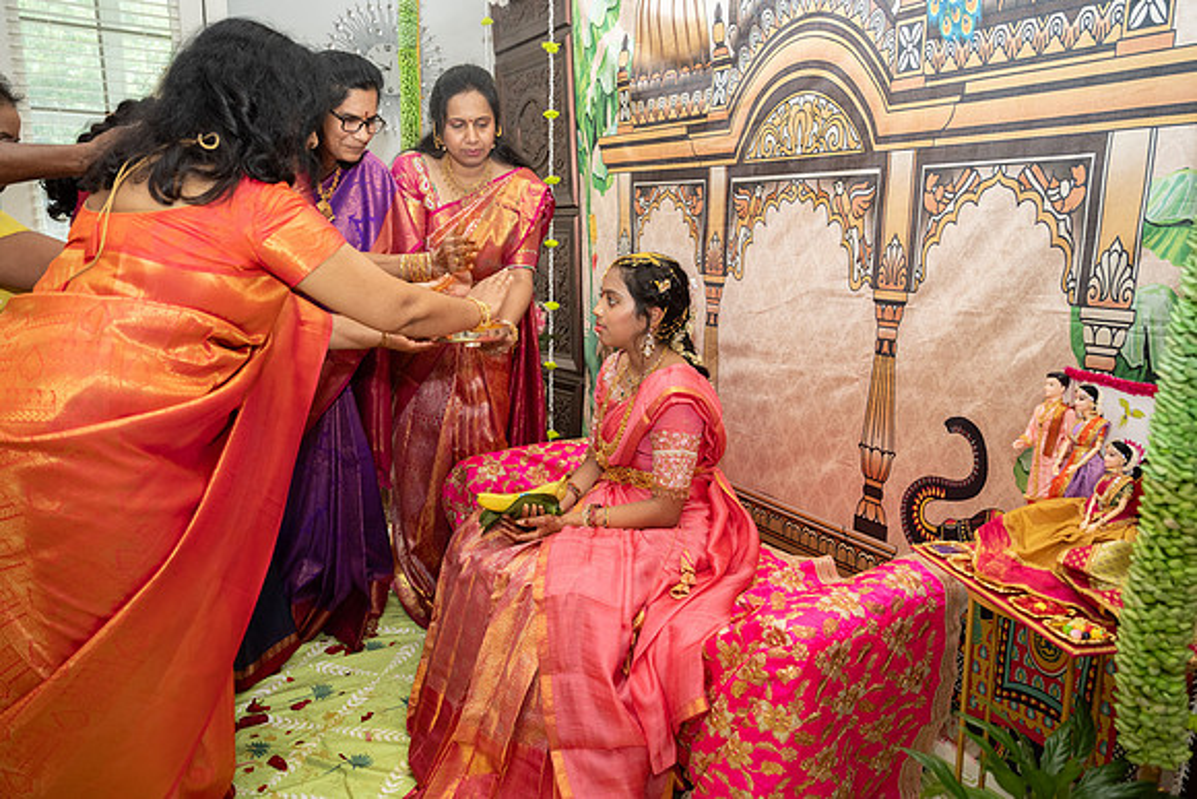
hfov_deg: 72.9
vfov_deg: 52.5
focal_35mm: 24
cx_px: 598
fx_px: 810
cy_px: 400
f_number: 3.5
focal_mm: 24
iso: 800
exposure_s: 1/160
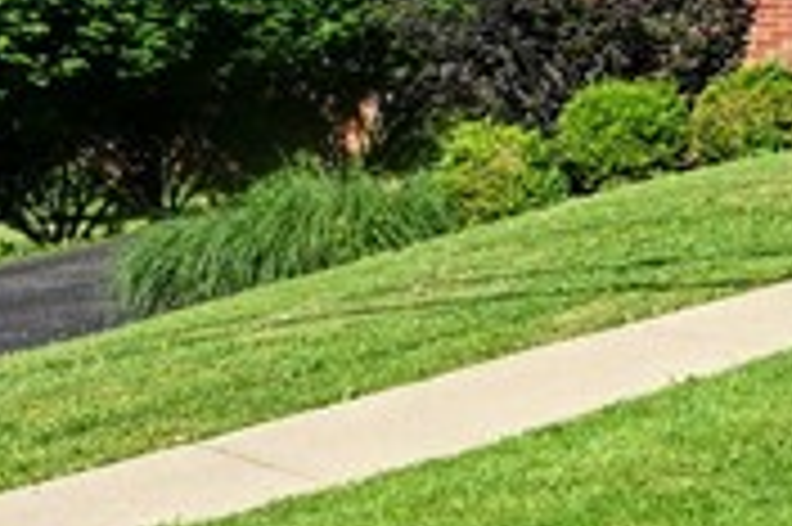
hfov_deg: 15.1
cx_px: 1462
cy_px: 0
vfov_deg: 11.7
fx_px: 2541
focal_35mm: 116
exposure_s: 1/160
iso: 100
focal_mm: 12.5
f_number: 8
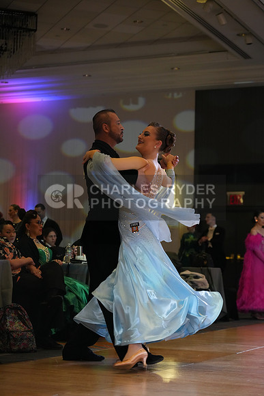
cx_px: 132
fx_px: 835
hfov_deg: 18.0
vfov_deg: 26.6
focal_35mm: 76
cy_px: 198
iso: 3200
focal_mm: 76
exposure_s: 1/400
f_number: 4
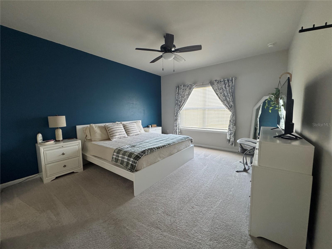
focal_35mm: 14
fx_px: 134
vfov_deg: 85.7
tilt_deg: -6.5
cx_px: 166
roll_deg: +0.6
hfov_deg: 102.1
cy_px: 124
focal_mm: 2.22
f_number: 2.2
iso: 320
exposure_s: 1/99
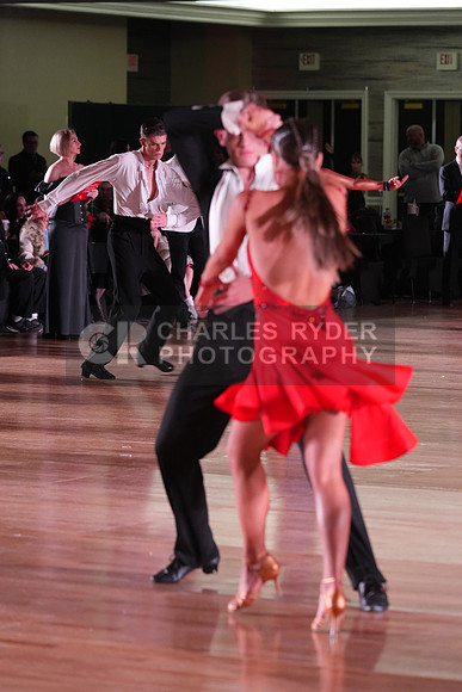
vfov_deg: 13.2
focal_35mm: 156
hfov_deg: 8.8
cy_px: 346
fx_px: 3001
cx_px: 231
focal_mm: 156
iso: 4000
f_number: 5
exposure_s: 1/200
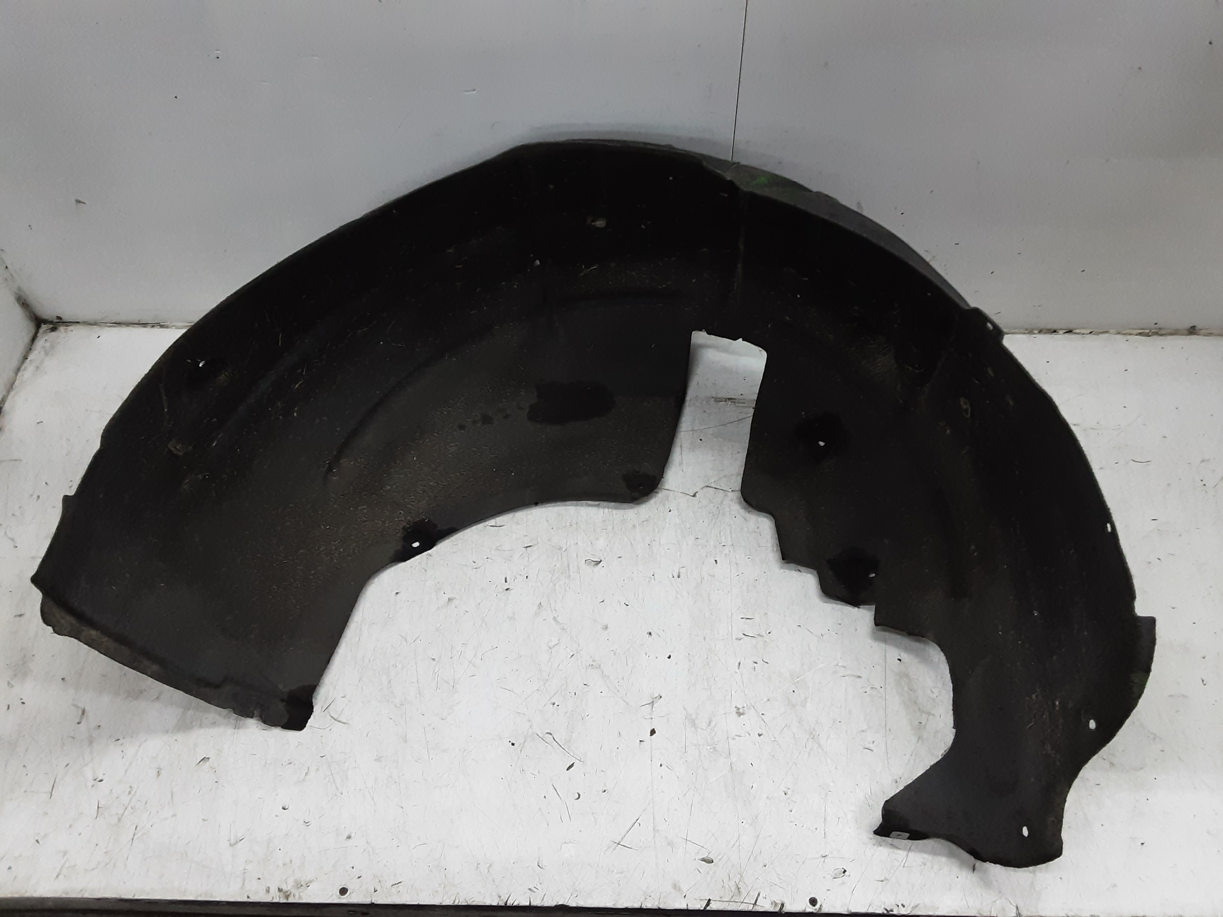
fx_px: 954
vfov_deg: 51.4
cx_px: 612
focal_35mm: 27
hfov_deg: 65.3
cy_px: 458
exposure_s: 1/50
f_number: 1.9
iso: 160
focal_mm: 2.91
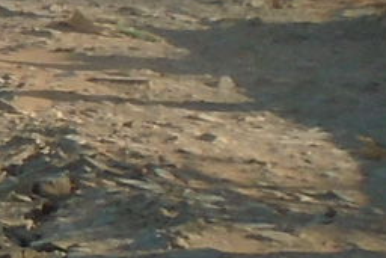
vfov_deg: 6.5
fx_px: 2264
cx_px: -884
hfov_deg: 8.0
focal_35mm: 211
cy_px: 18
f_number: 8
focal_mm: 4.6
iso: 100
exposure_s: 1/200
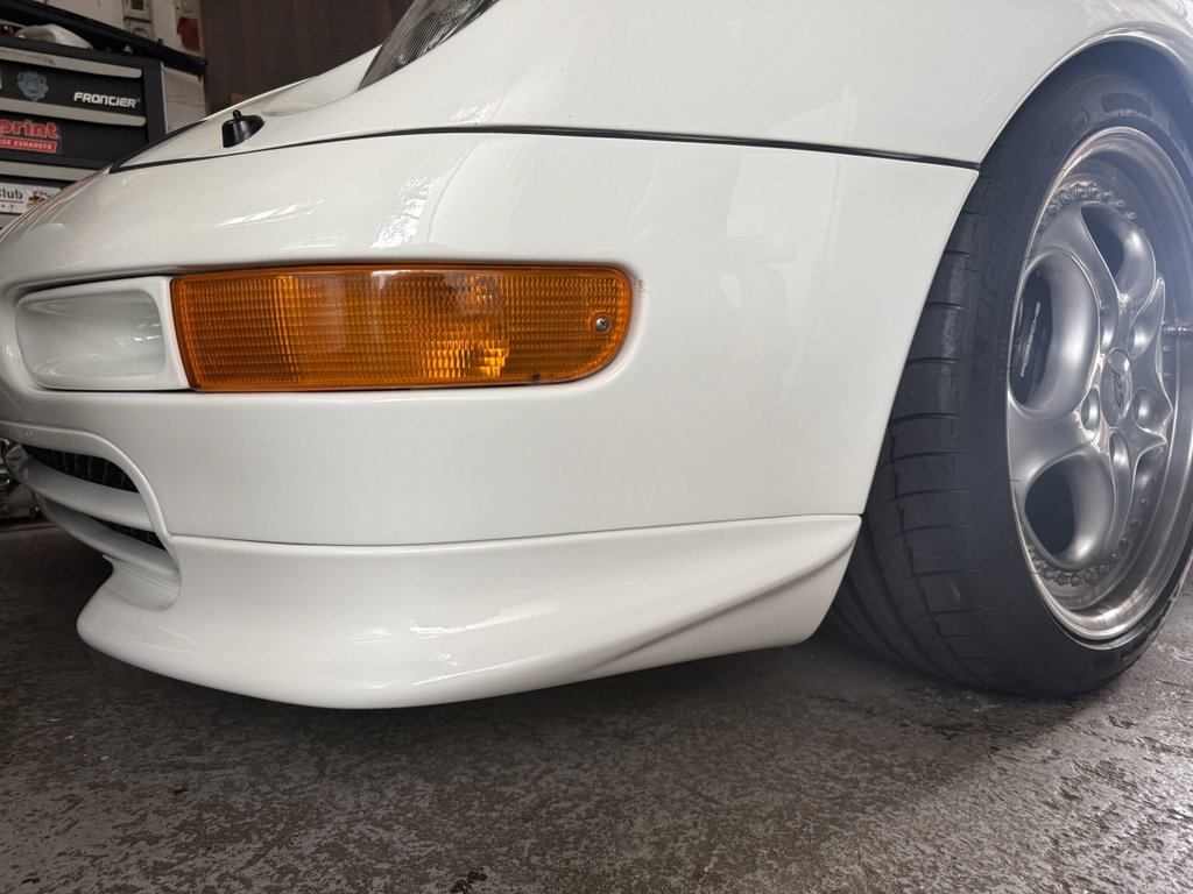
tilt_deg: -7.0
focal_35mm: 24
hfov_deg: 71.6
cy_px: 447
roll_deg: -0.7
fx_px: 827
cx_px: 596
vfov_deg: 56.8
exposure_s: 1/117
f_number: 1.78
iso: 200
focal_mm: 6.76
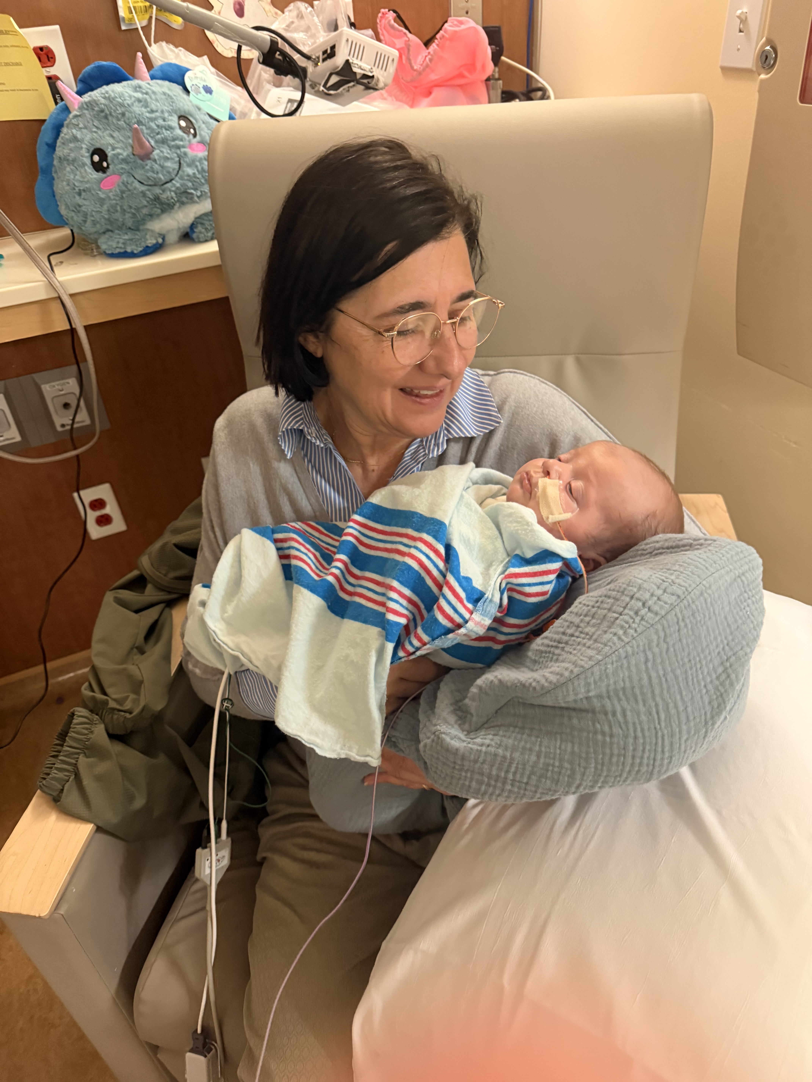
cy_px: 541
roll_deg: +3.9
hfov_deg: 56.8
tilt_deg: -35.3
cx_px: 406
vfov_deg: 71.6
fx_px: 751
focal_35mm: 24
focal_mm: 6.76
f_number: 1.78
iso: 640
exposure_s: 1/60
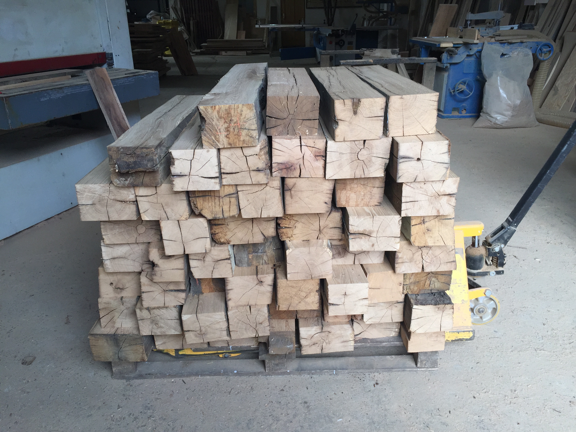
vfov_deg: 48.2
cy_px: 216
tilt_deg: -22.3
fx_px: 483
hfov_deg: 61.7
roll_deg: +1.0
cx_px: 288
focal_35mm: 29
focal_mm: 4.15
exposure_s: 1/100
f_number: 2.2
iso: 50
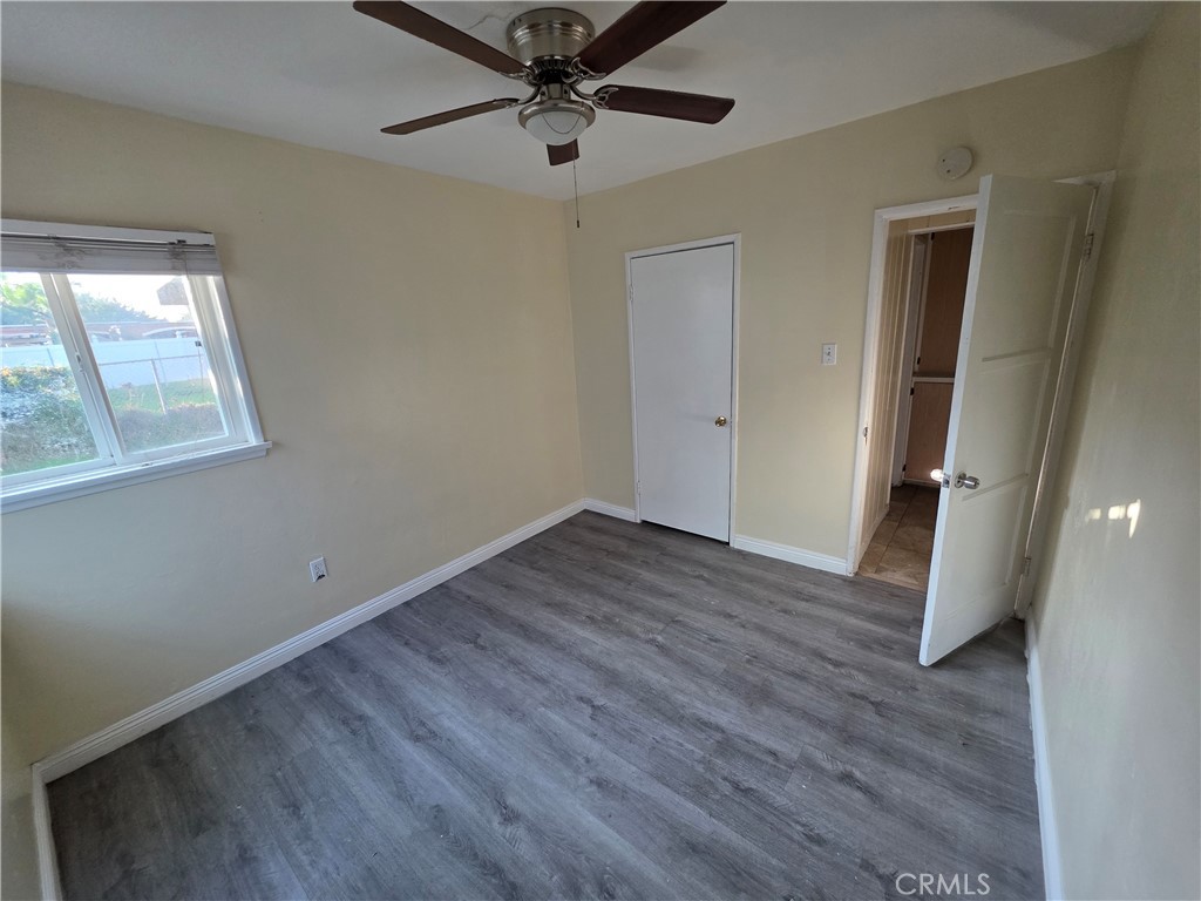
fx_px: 451
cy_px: 450
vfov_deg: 89.9
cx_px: 600
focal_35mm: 13
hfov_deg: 106.2
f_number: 1.9
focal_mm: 2.2
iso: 200
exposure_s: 1/120
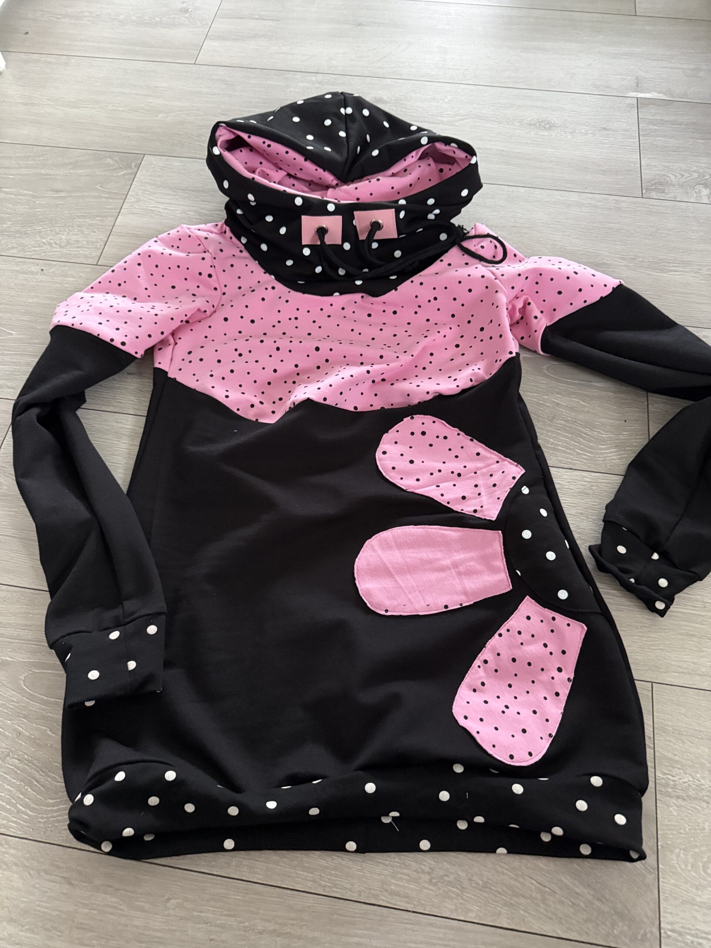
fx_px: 657
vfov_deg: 71.6
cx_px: 356
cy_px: 474
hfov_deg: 56.8
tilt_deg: -62.7
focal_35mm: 24
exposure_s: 1/53
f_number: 1.78
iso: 800
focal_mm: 6.76
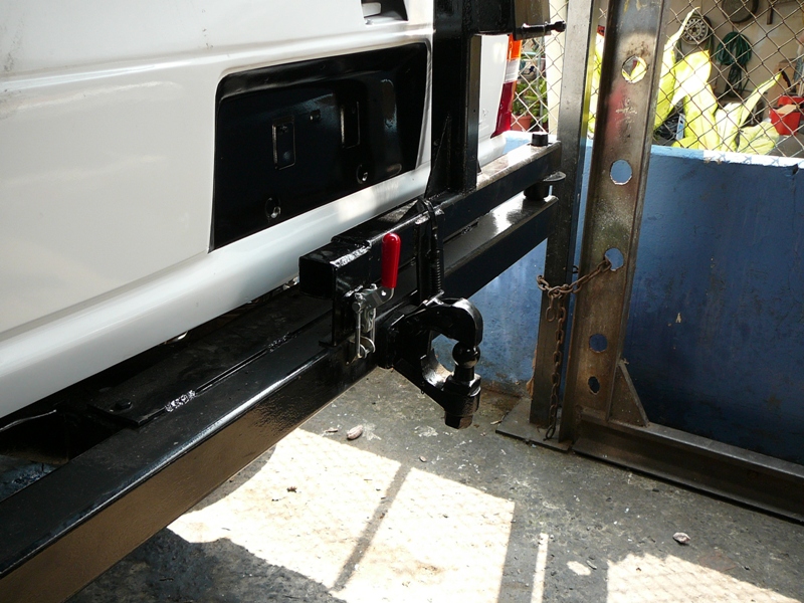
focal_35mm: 35
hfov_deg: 52.6
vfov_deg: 40.7
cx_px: 402
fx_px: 813
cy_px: 302
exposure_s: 1/100
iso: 80
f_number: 2.8
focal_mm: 5.2
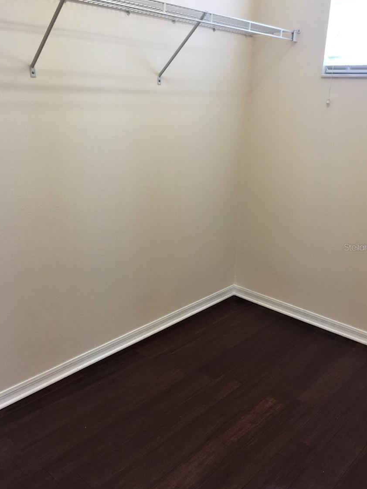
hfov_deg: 45.4
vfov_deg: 58.4
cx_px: 189
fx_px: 438
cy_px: 247
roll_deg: -1.7
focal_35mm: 31
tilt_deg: -17.8
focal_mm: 4.15
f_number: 2.2
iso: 50
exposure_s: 1/17
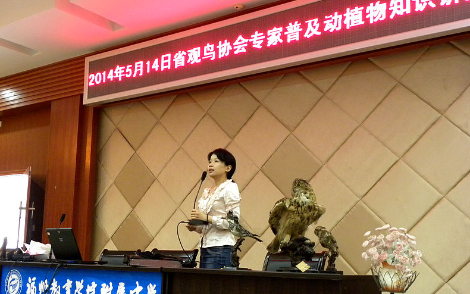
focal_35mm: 44
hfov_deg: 45.3
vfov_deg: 29.2
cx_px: 235
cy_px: 158
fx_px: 564
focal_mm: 7.3
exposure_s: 1/11
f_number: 3.2
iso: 400
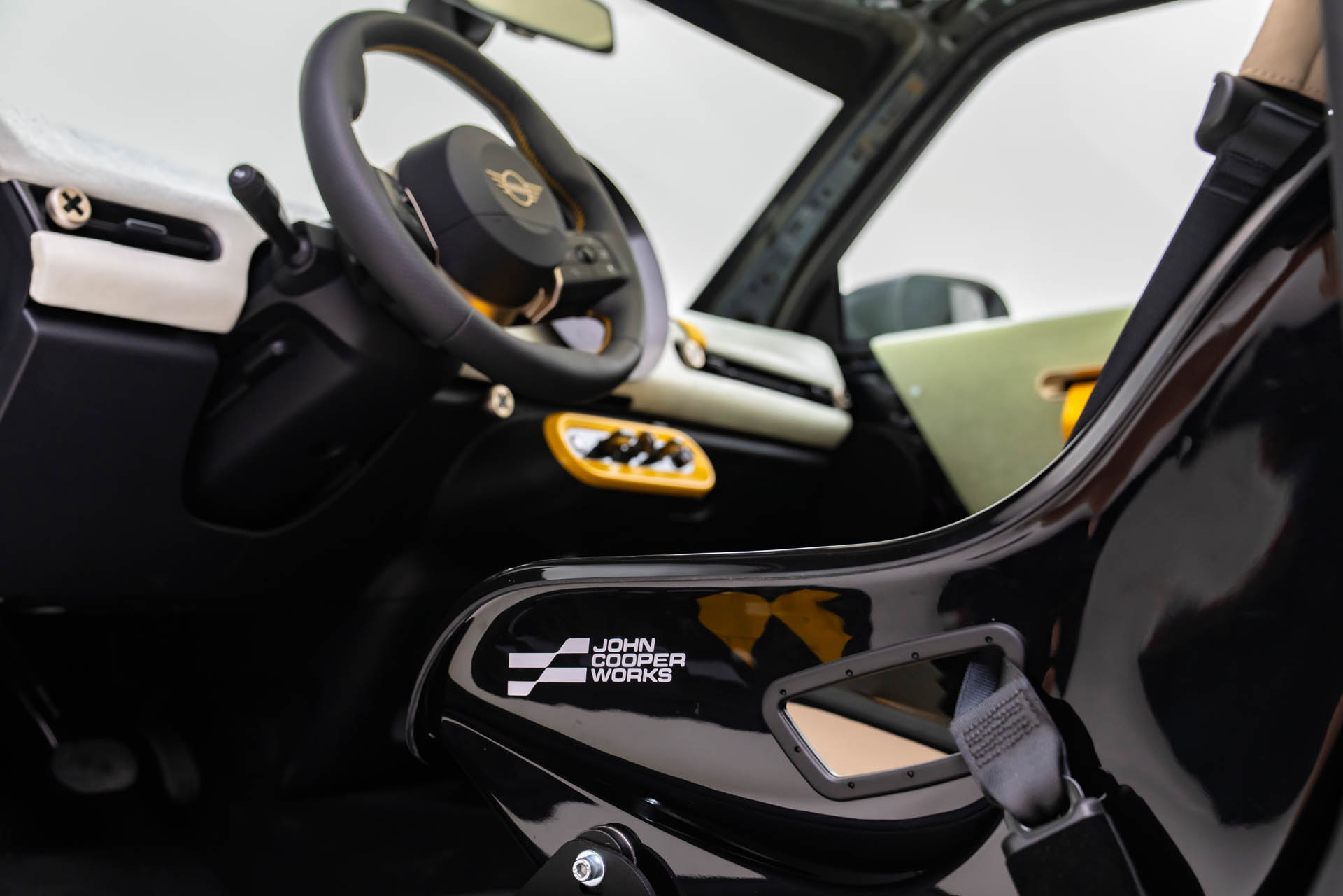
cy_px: 448
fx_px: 1529
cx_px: 672
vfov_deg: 32.6
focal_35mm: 41
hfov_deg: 47.4
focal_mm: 41
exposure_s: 1/20
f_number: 4
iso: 500
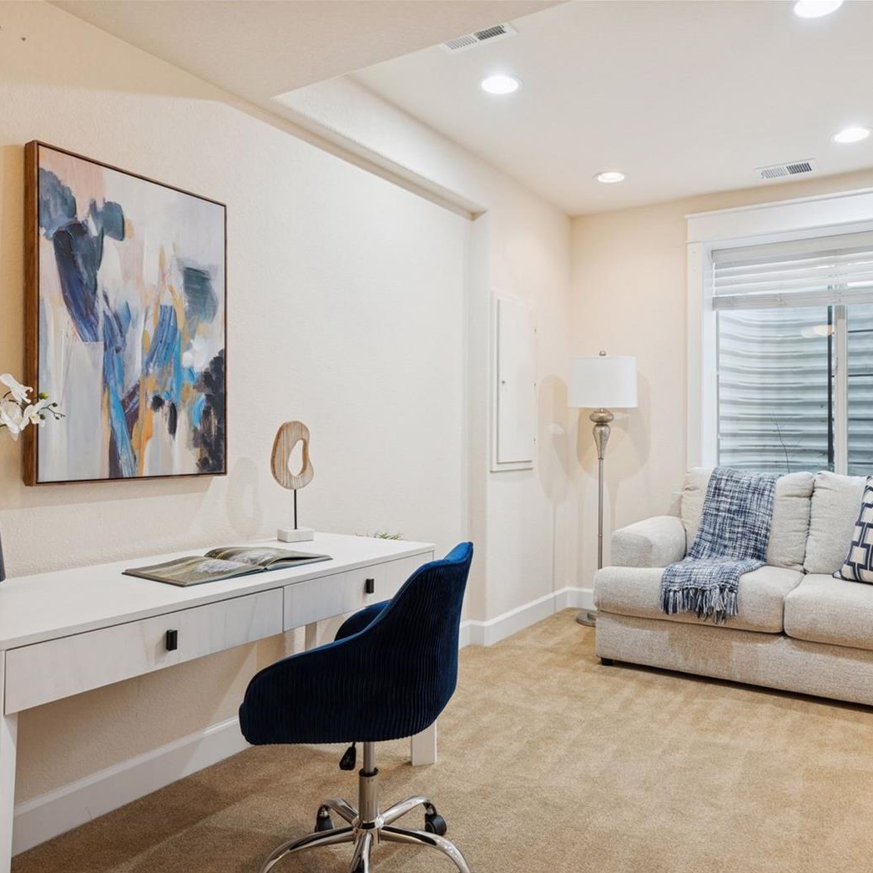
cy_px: 444
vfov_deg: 60.9
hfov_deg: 60.7
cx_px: 497
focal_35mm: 26
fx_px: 742
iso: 400
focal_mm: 20
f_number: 9
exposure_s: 1/13
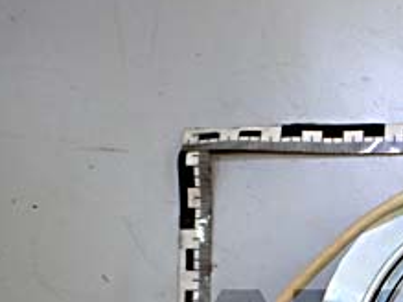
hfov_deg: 21.3
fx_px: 954
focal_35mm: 82
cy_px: 363
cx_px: 541
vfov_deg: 17.2
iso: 200
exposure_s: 1/30
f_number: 3.9
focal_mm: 5
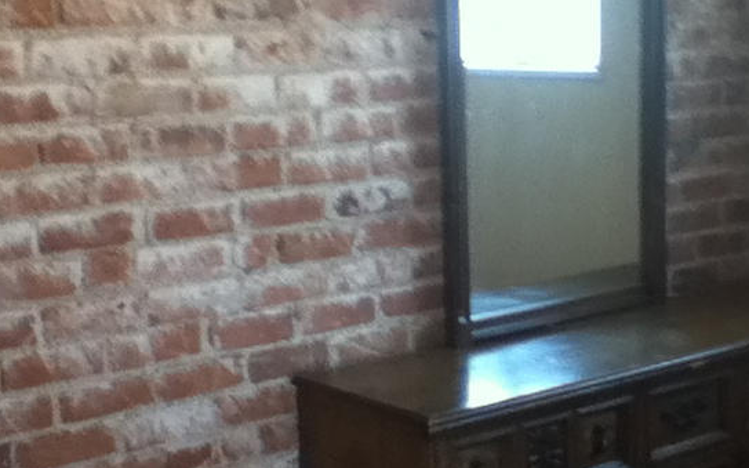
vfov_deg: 21.6
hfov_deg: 32.7
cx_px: 635
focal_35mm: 60
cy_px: 275
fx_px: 1224
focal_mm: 3.85
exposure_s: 1/30
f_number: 2.4
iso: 125
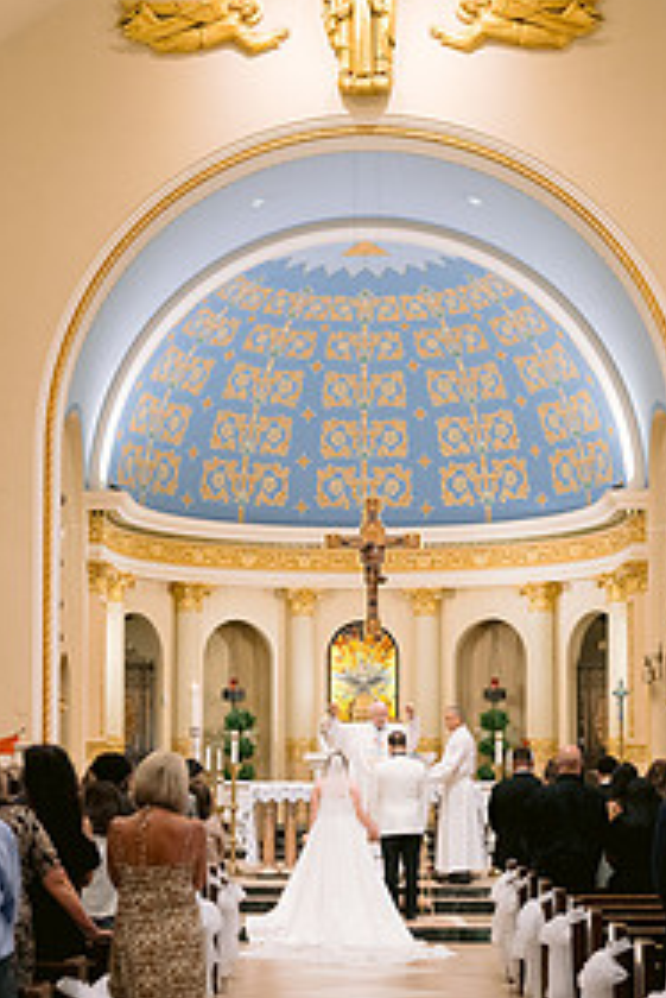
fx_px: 2106
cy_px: 656
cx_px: 291
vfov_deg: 26.5
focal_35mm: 76
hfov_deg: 18.0
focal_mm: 35
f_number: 3.5
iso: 1000
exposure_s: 1/125
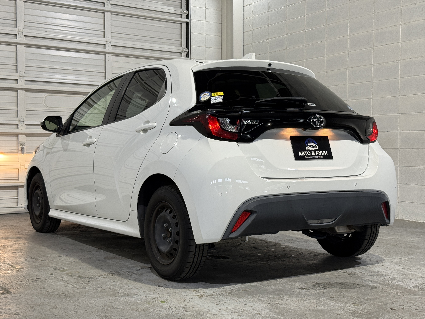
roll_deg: +0.0
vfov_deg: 30.3
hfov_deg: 39.7
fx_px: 589
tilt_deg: -0.4
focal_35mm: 48
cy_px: 160
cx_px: 212
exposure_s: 1/60
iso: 80
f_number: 1.78
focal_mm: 6.76
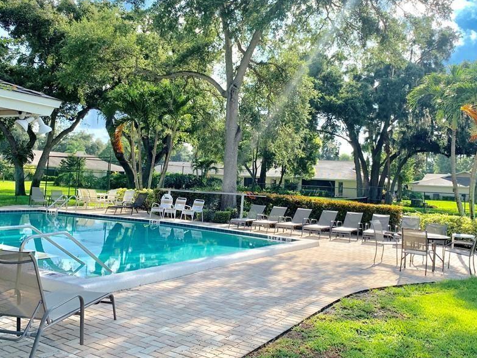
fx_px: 468
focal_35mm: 34
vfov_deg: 41.7
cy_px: 151
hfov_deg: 54.0
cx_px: 234
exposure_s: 1/1250
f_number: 1.8
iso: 25
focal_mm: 4.25
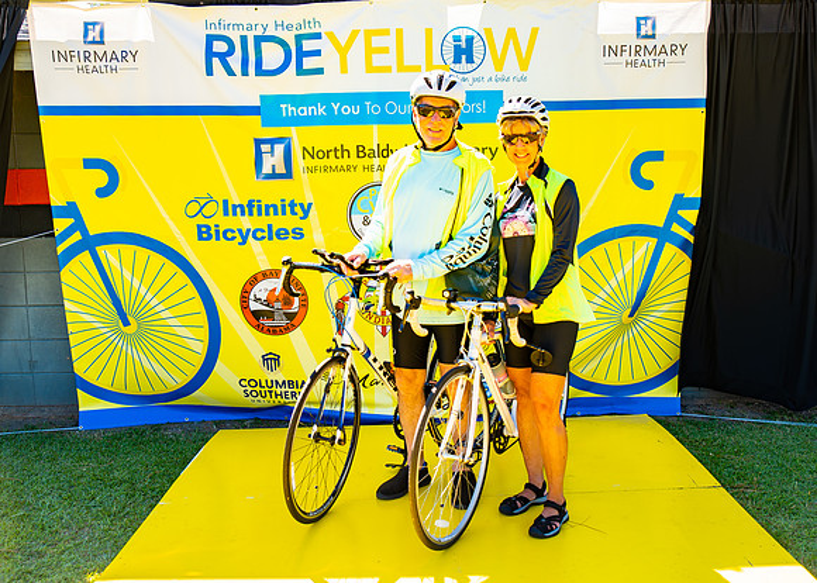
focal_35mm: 38
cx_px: 456
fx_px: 876
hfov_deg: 49.9
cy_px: 279
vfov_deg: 36.8
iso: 100
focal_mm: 32
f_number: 2.8
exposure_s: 1/200
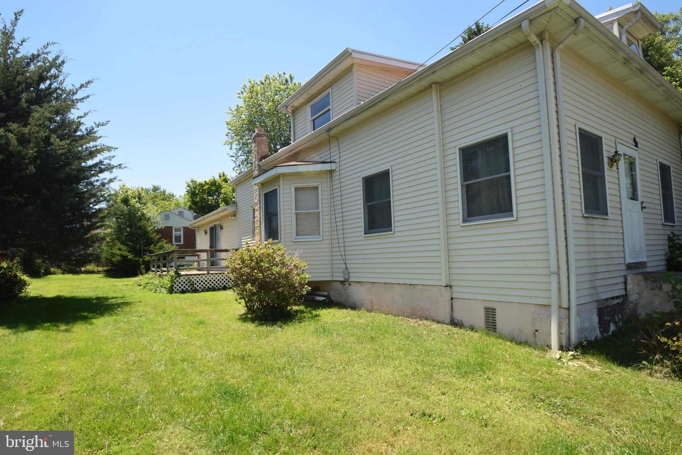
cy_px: 228
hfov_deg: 90.0
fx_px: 341
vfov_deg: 67.4
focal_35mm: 18
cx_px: 341
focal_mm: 12
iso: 100
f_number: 6.3
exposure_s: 1/160
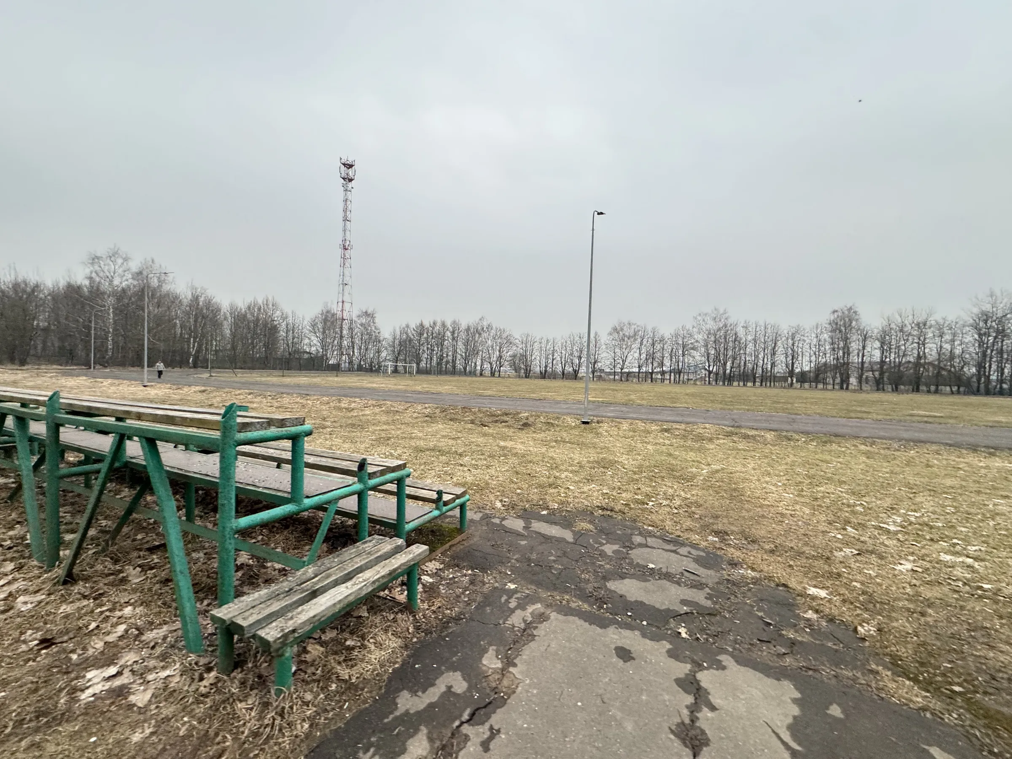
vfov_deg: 85.7
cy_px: 380
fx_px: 409
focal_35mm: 14
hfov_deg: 102.1
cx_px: 506
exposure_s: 1/99
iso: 200
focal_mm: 2.22
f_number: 2.2
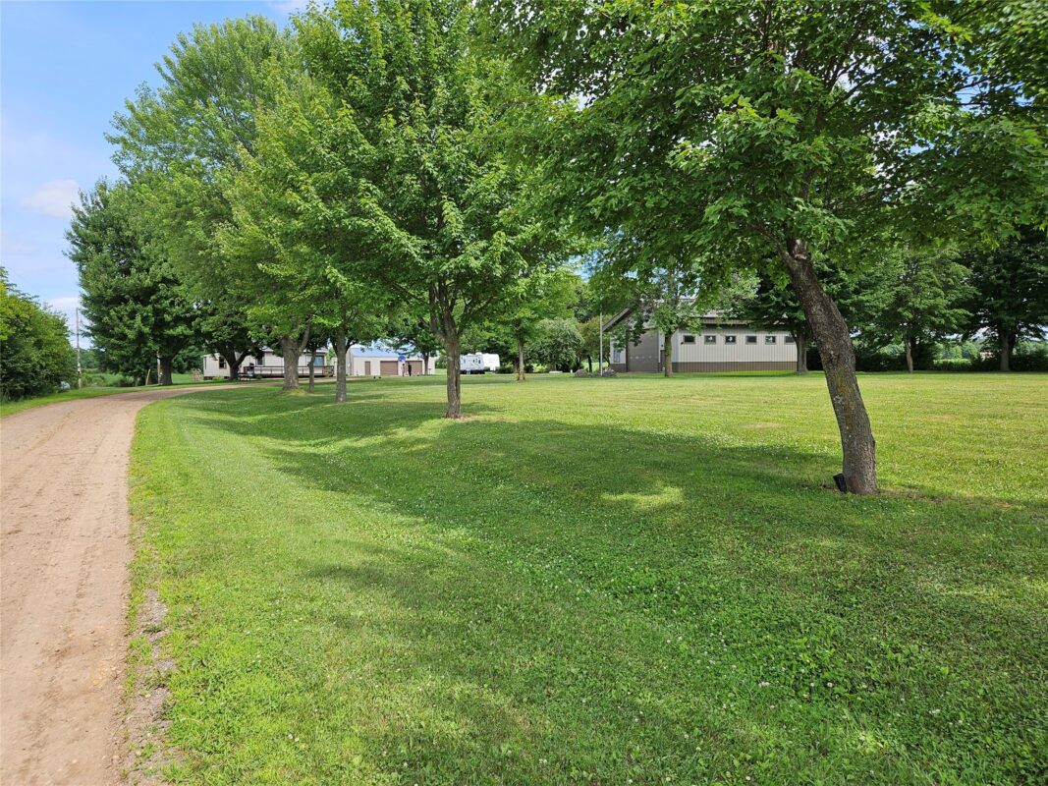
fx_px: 696
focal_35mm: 23
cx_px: 524
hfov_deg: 73.9
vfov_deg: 58.9
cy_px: 393
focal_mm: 5.4
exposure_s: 1/890
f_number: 1.8
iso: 25
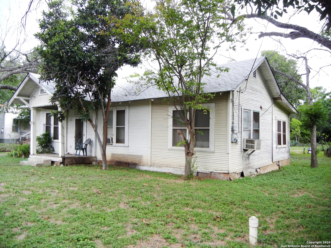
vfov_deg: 46.8
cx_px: 166
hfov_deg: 60.0
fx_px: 287
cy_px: 124
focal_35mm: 30
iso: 160
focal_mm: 5.4
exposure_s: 1/284
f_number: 3.5
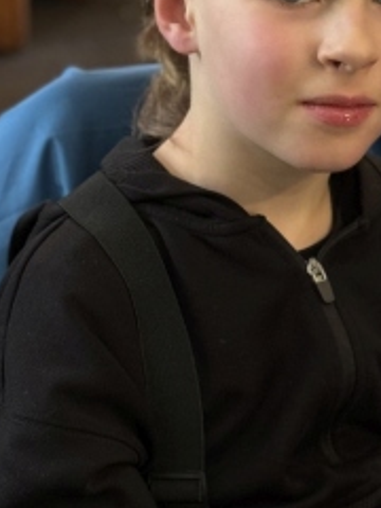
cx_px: 341
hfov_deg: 12.3
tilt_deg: -30.4
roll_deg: -4.7
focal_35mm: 120
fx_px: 1761
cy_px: 322
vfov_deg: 16.4
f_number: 1.78
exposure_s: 1/33
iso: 250
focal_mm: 6.86
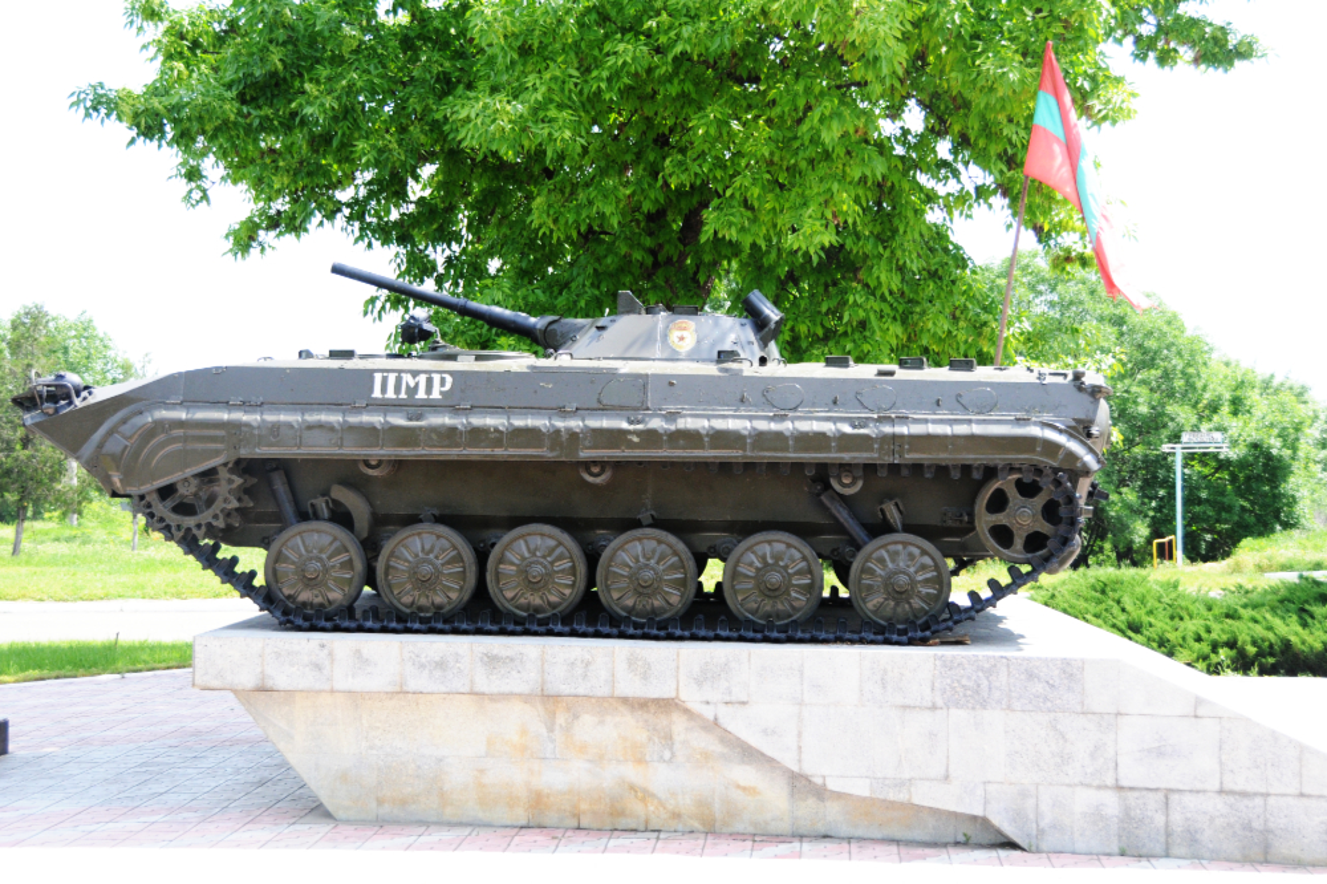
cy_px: 442
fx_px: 1603
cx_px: 664
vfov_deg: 30.8
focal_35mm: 44
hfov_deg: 45.0
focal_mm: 29
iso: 640
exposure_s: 1/1000
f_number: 5.6
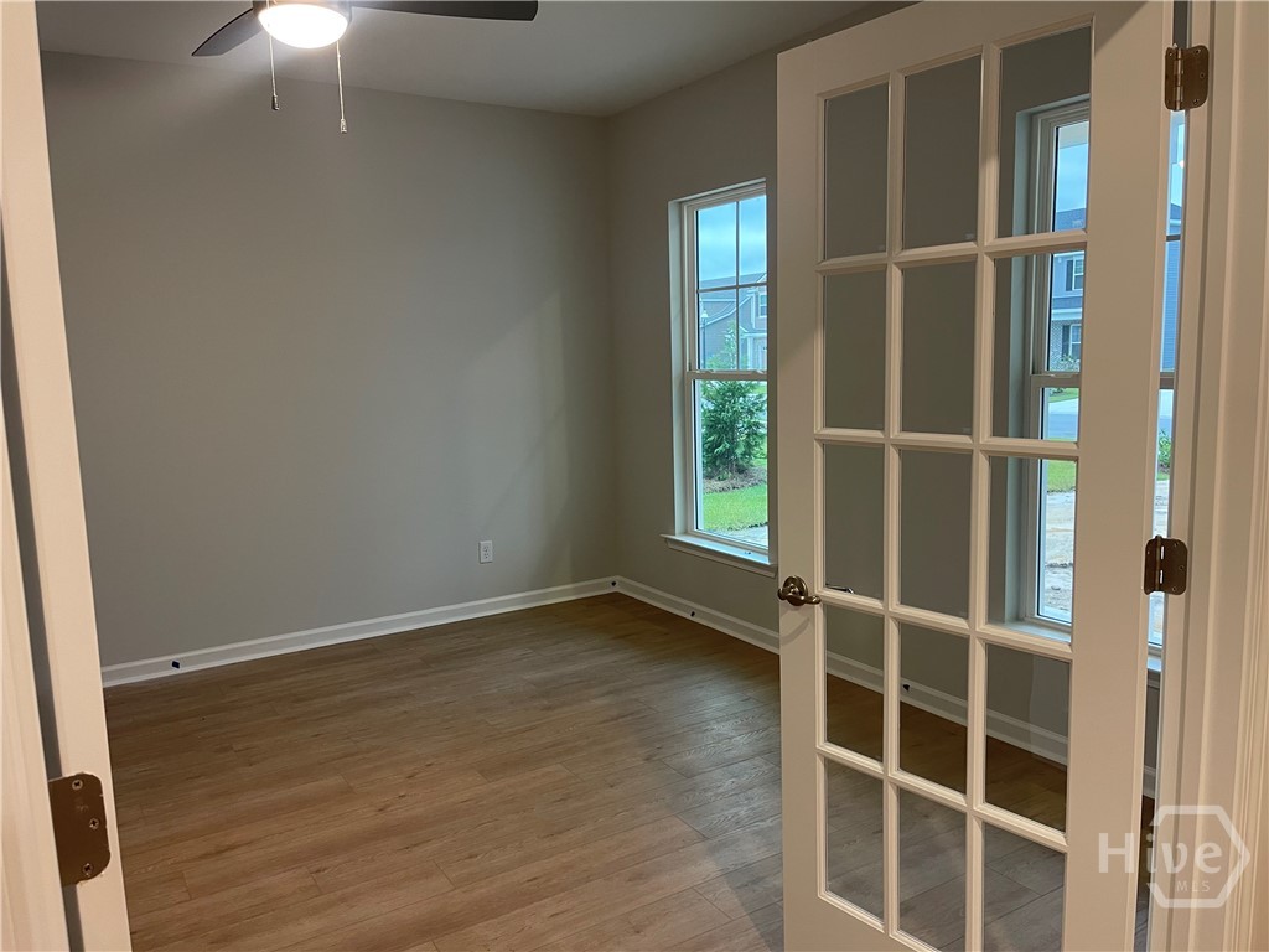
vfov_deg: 54.9
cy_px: 476
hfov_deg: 69.4
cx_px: 634
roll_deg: +1.0
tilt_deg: -8.8
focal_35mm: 25
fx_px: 916
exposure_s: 1/60
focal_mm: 5.1
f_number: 1.6
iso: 125
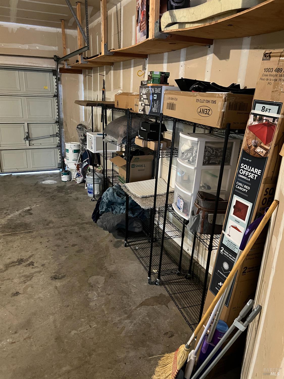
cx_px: 142
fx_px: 284
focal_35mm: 26
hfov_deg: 53.1
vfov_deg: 67.3
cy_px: 190
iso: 640
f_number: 1.5
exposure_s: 1/30
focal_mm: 5.7
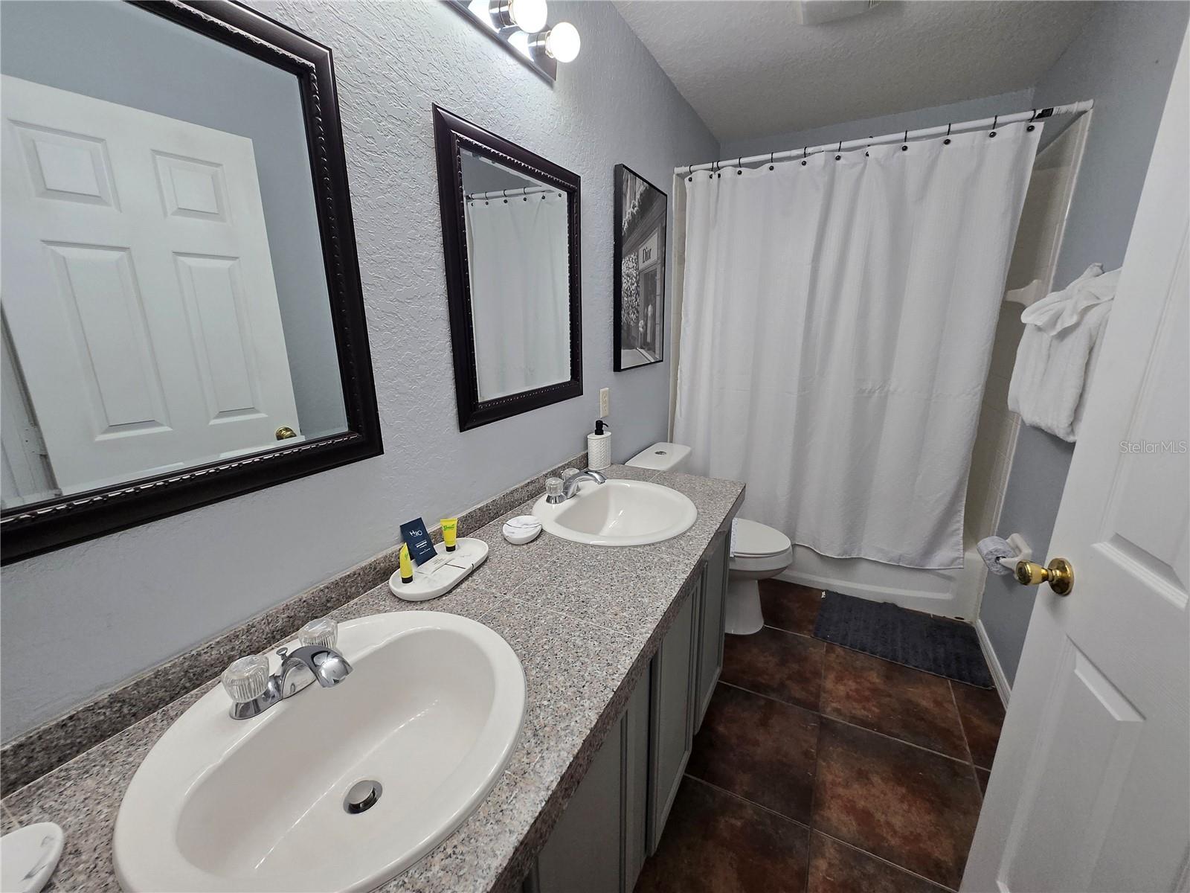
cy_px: 446
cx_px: 595
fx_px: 447
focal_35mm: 13
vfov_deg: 89.9
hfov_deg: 106.2
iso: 80
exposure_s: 1/60
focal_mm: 1.7
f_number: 2.2
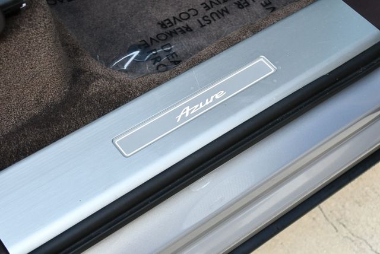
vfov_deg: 20.1
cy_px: 127
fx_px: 718
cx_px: 190
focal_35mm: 68
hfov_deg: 29.6
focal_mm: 34
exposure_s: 1/160
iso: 800
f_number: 5
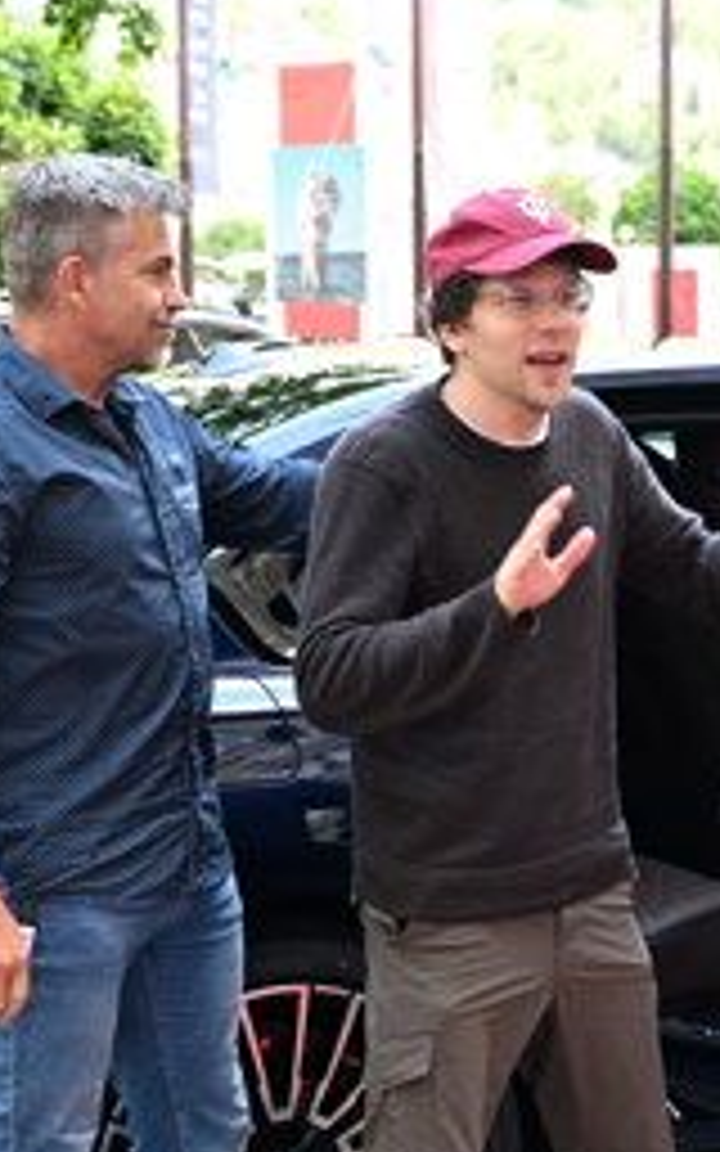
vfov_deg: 21.5
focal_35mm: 96
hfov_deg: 13.4
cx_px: 738
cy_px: 778
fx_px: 3014
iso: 1250
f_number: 4.5
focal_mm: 35
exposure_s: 1/320
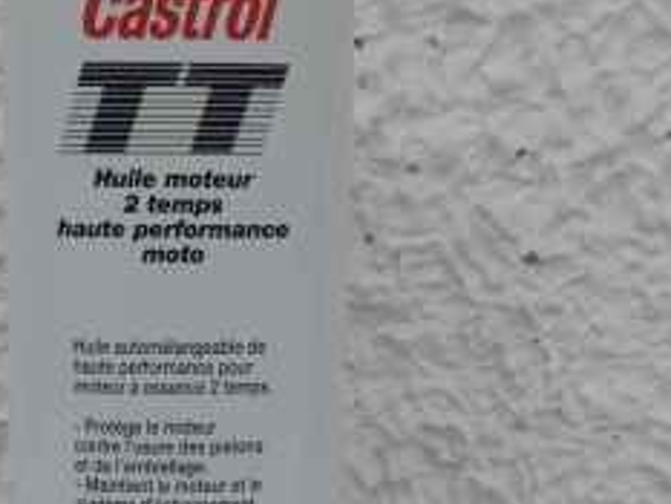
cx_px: 228
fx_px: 1396
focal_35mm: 72
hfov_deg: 26.9
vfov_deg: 20.0
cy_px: 461
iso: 80
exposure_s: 1/500
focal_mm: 4.9
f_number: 3.1
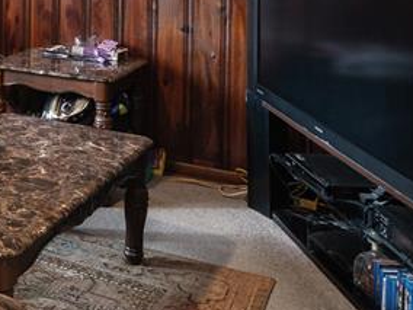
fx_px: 1241
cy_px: -46
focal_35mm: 104
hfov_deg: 18.1
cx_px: -57
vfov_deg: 13.9
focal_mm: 30
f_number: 9
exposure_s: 1.3
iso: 320
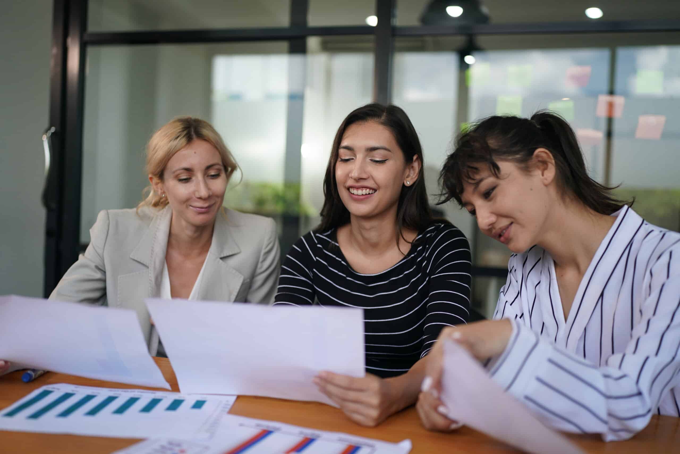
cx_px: 340
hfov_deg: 54.4
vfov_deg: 37.9
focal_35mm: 35
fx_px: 661
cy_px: 227
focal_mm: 35
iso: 125
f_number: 1.4
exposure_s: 1/160
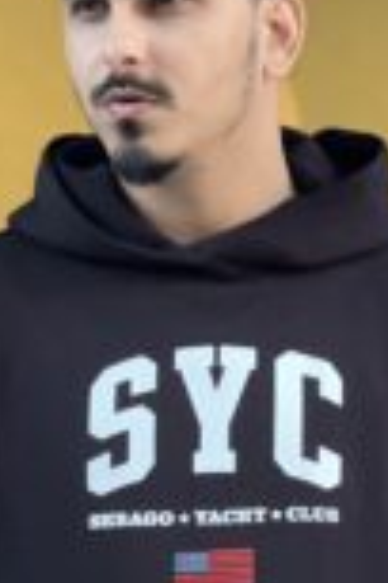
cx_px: 179
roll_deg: -1.8
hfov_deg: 6.5
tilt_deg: +3.6
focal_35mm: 210
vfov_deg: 9.8
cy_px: 461
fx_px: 3395
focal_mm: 9
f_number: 2.8
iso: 160
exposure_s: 1/40
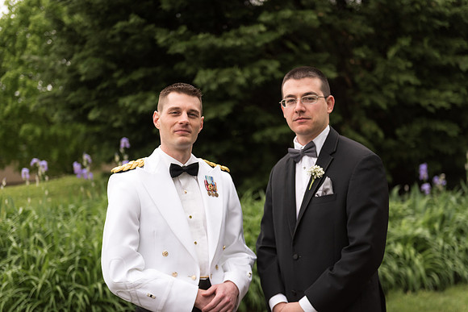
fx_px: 806
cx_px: 234
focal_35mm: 62
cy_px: 156
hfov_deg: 32.4
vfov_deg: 21.9
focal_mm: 62
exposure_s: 1/4000
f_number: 2.8
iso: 560
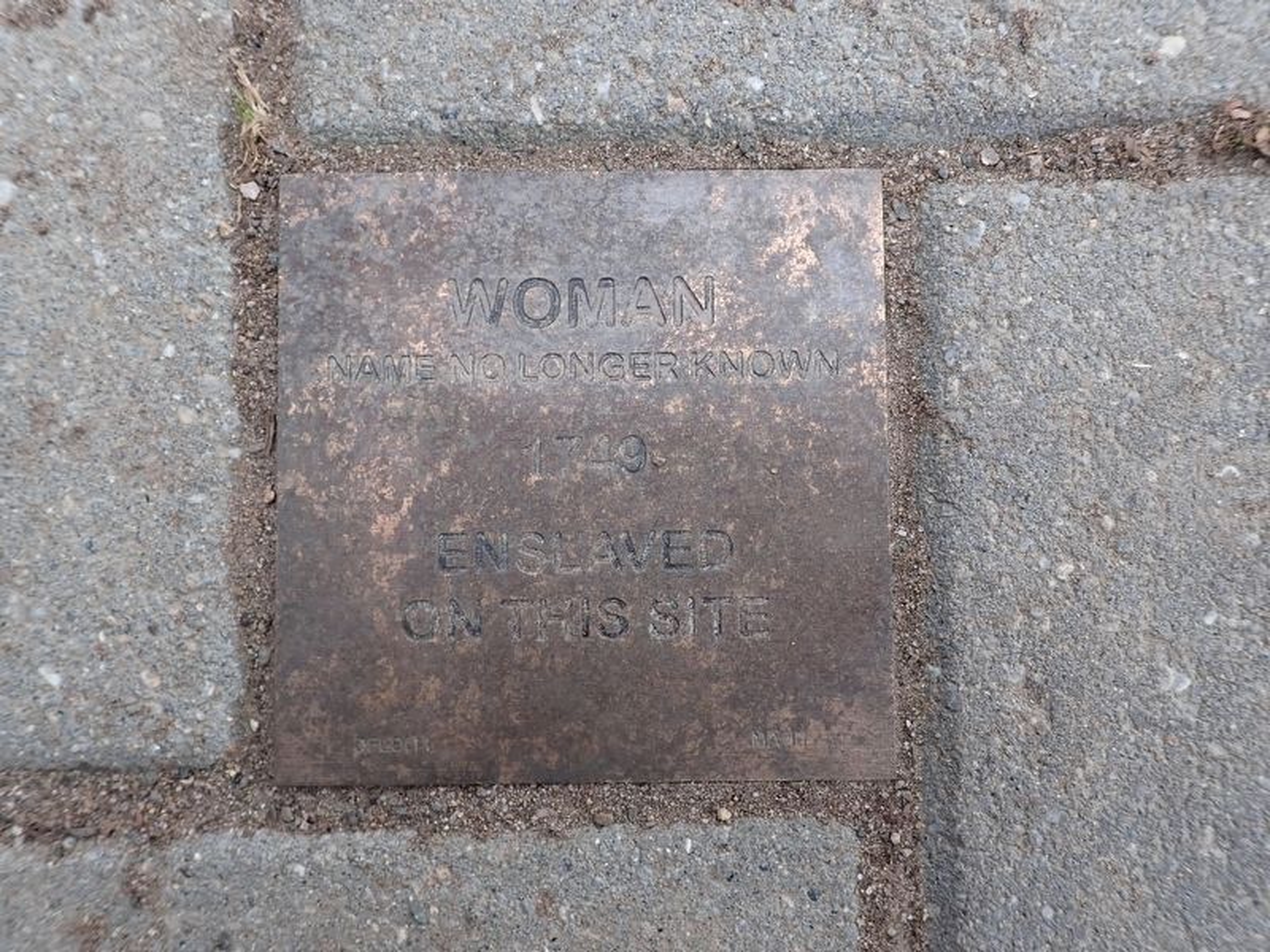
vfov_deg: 54.9
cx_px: 635
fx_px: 917
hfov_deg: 69.4
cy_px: 476
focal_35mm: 25
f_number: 2.8
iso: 100
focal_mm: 4.5
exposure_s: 1/160
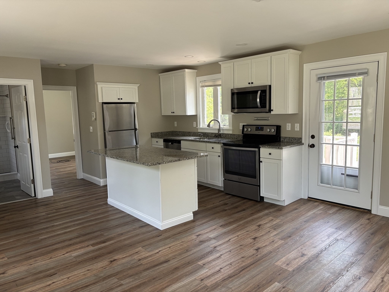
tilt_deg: -7.8
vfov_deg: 53.1
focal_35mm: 26
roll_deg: +1.1
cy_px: 146
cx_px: 194
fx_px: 292
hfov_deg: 67.3
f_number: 1.6
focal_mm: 5.96
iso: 125
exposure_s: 1/121
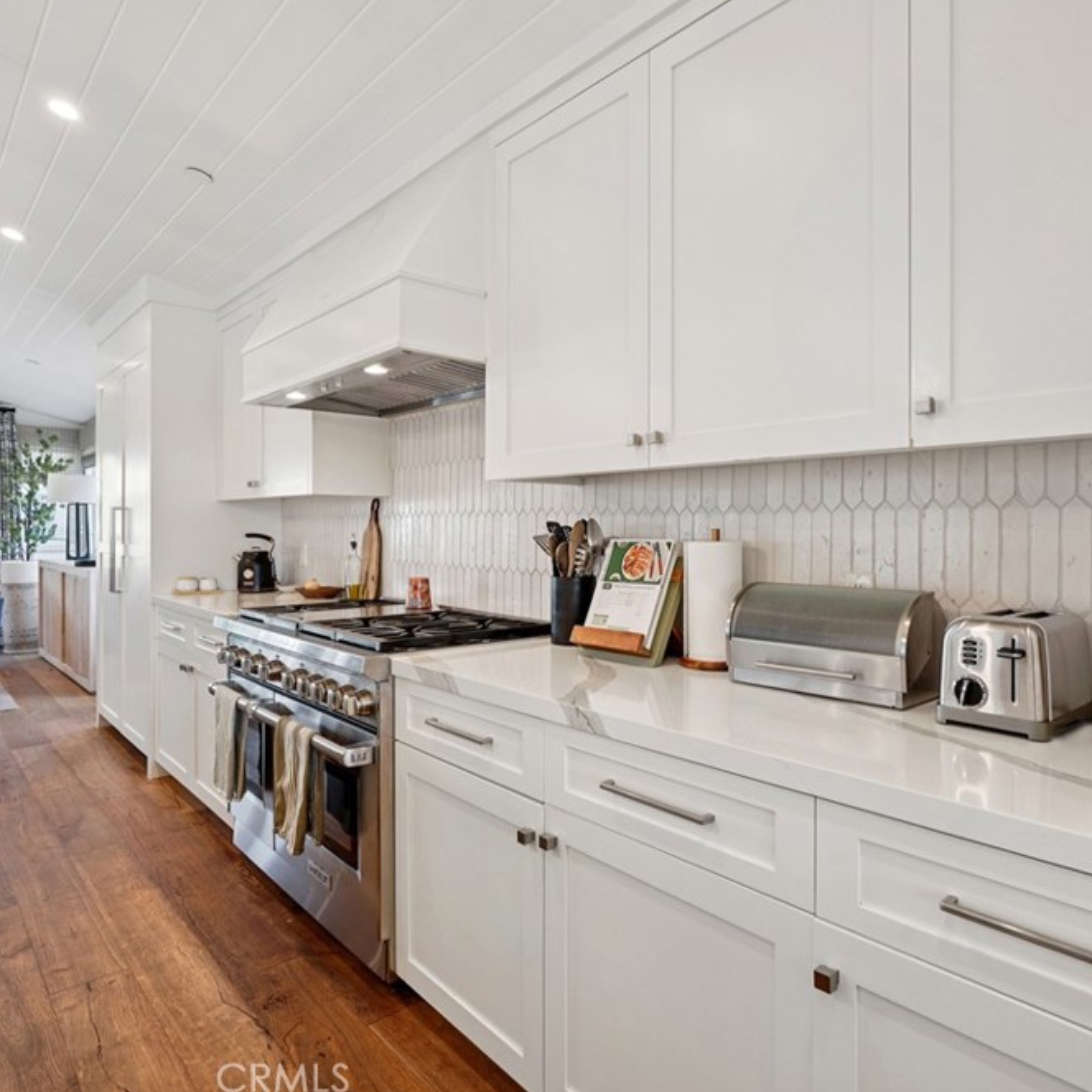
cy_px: 539
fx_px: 749
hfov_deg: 72.0
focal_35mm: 21
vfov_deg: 72.1
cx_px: 595
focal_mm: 16
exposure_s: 1/15
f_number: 8
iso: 400
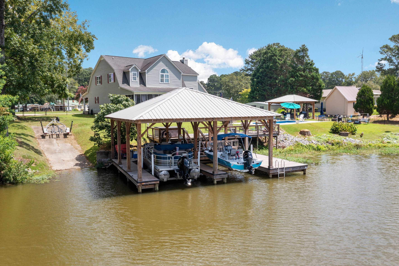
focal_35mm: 30
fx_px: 332
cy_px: 131
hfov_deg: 61.9
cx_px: 207
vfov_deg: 43.6
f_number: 5
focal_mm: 10.26
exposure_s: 1/320
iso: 100
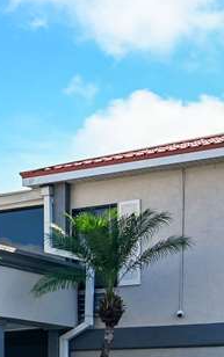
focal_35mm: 104
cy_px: 406
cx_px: -205
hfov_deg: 11.5
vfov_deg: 19.1
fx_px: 1014
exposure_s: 1/200
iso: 100
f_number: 8
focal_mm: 21
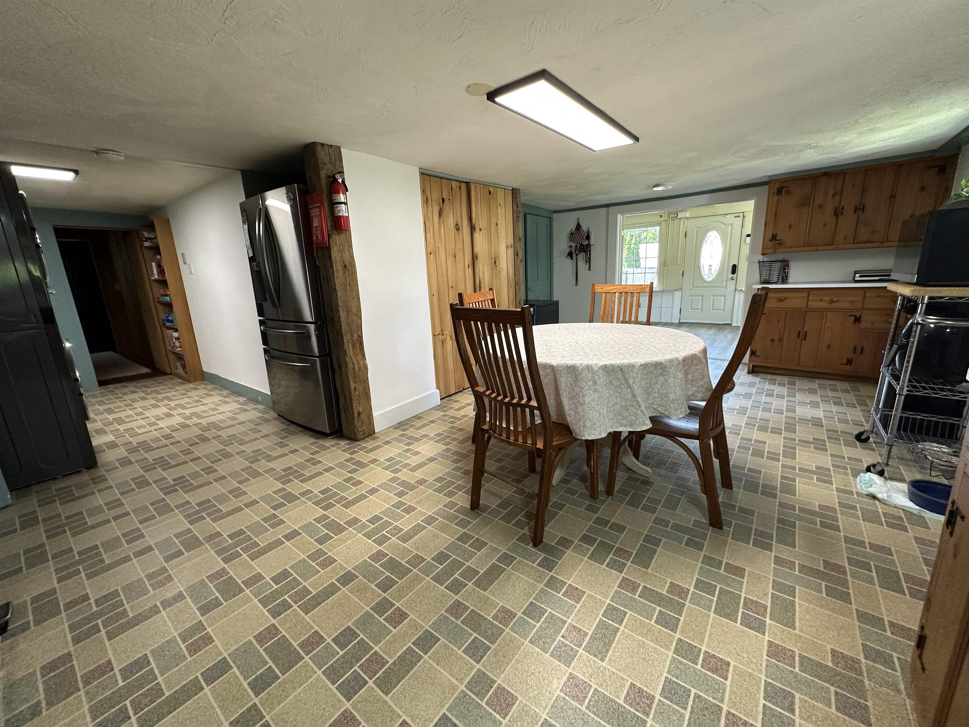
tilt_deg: -13.5
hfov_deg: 102.1
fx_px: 392
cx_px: 484
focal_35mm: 14
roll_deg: +2.0
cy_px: 364
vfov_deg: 85.7
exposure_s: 1/99
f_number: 2.2
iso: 200
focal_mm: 2.22
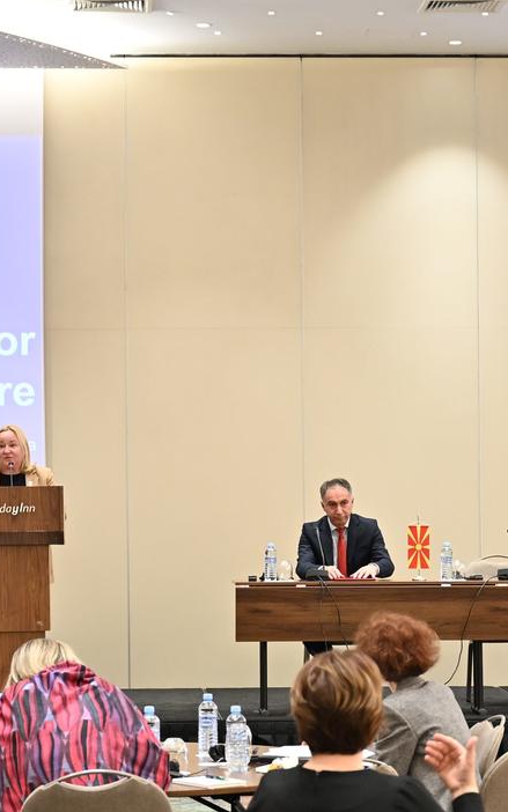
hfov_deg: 10.0
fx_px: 2901
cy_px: 480
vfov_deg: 15.9
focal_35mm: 131
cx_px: 286
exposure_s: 1/80
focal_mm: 47
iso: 1000
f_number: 3.5
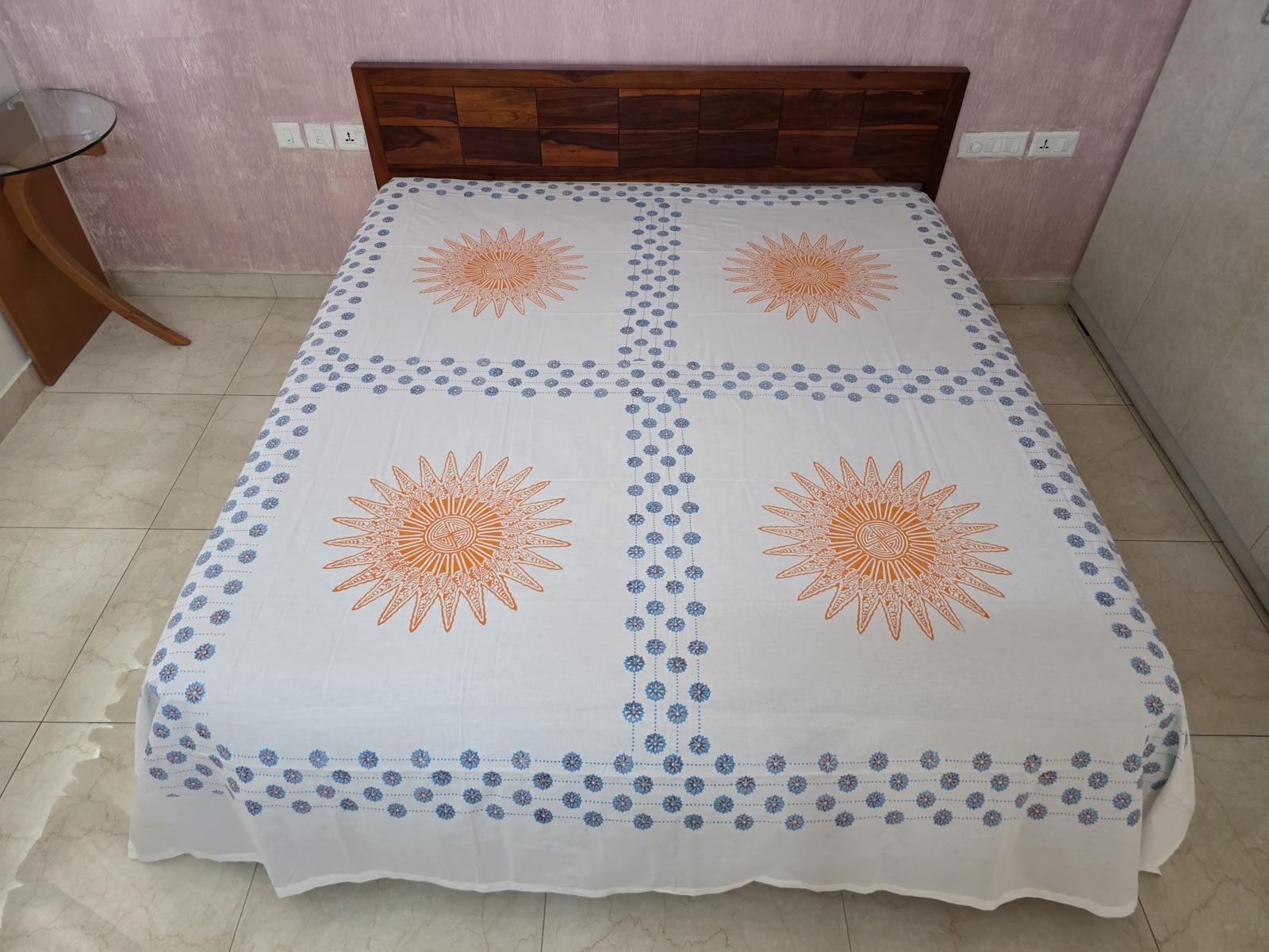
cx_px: 634
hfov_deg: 73.9
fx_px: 843
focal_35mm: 23
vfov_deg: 58.9
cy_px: 476
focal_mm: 6.3
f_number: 1.7
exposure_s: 1/100
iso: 640
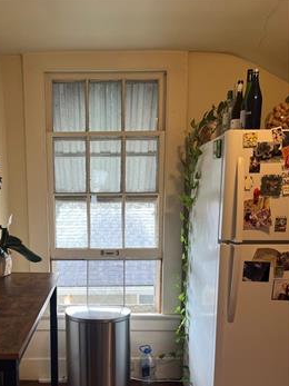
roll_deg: +2.2
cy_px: 260
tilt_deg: -9.6
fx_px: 401
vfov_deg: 50.4
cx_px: 96
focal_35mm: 36
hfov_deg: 39.2
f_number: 1.6
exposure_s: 1/60
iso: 64
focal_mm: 5.1
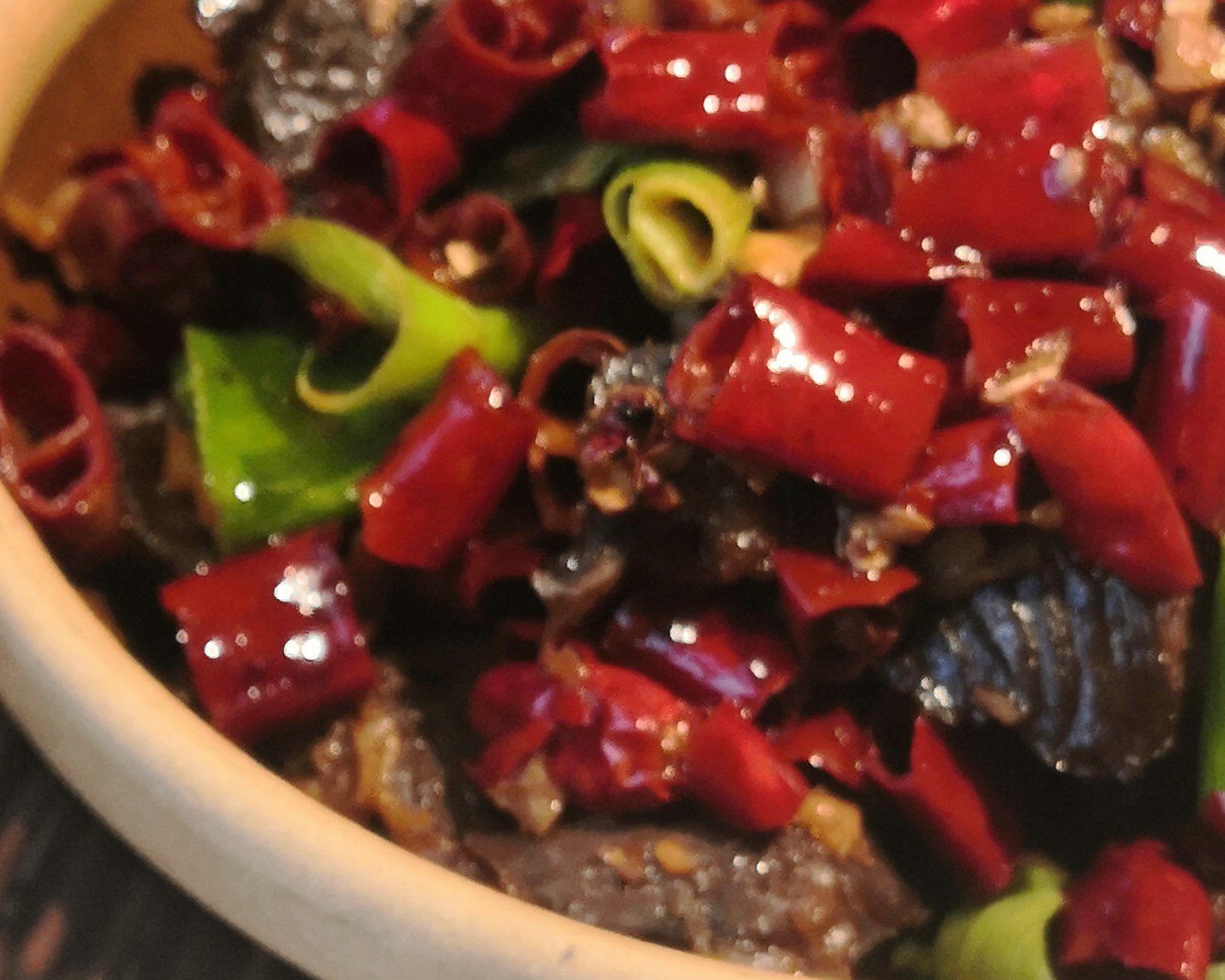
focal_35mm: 101
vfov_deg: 15.2
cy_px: 403
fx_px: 3662
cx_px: 835
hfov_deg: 18.9
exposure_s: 1/100
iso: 80
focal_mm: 3.95
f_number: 1.8
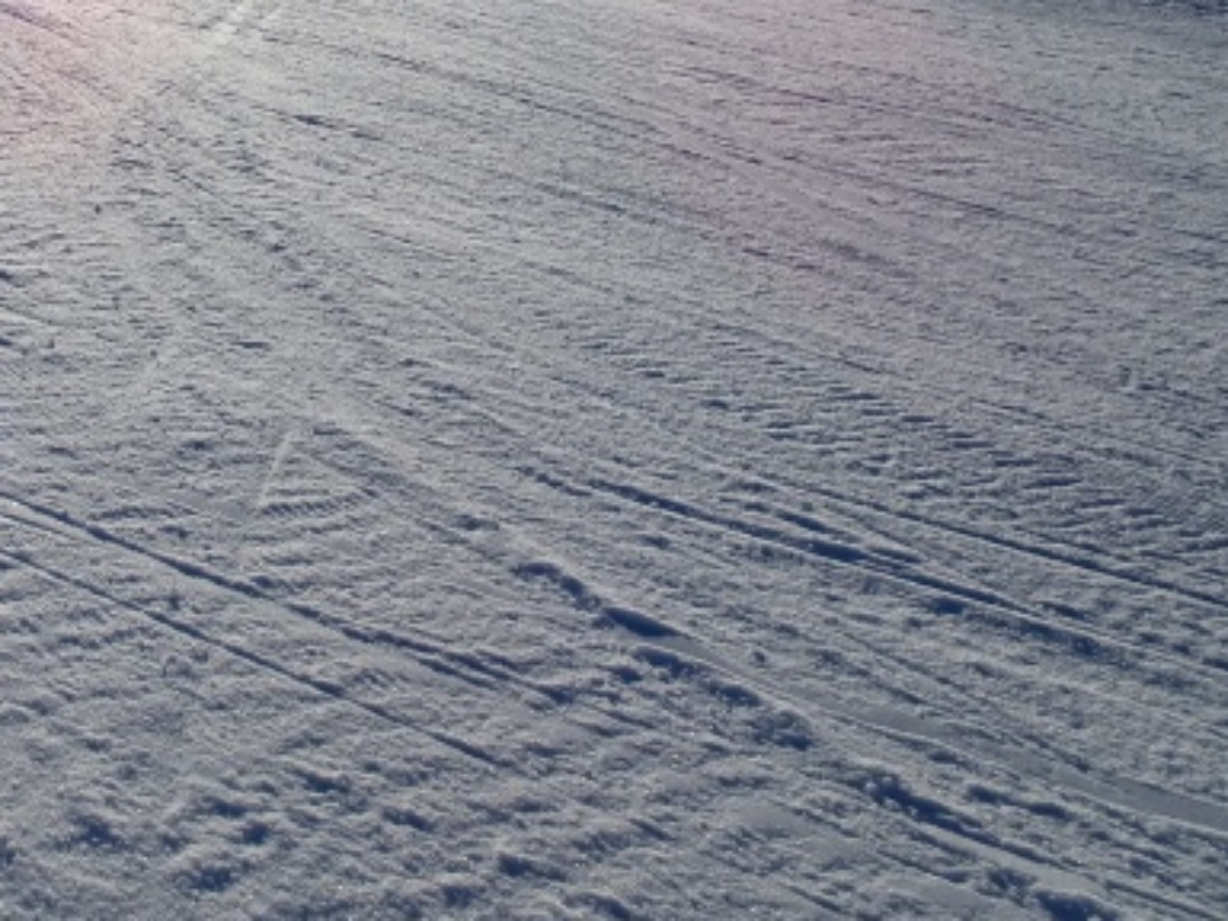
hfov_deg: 34.3
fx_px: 1774
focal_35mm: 50
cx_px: -42
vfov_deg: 27.2
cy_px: -32
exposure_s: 1/2000
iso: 80
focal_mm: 4.1
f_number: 4.5
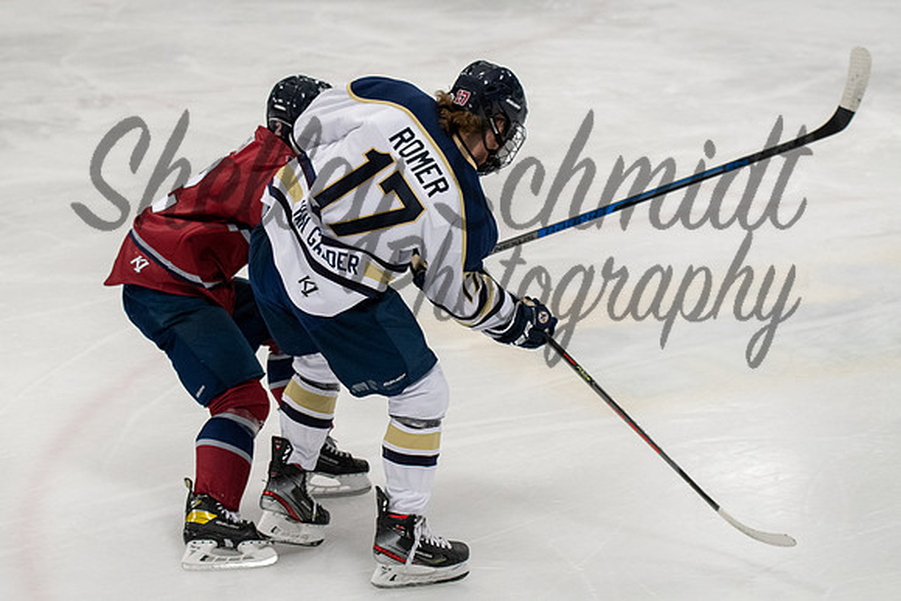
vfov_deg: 12.2
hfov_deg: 18.2
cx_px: 418
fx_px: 2816
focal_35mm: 112
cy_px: 279
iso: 2000
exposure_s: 1/800
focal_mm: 70
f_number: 3.2
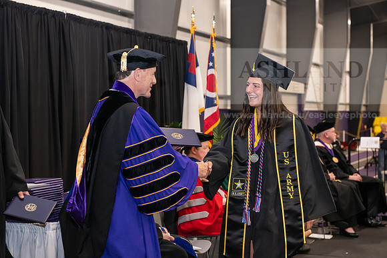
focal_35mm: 66
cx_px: 194
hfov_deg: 30.5
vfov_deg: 20.6
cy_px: 129
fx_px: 710
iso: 2500
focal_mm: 66
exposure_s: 1/125
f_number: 5
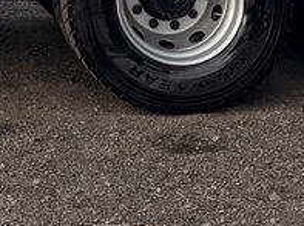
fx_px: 1218
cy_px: -234
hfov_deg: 13.9
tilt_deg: +0.8
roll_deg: -0.1
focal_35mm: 139
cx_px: -47
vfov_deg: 9.8
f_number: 1.78
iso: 80
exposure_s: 1/1855
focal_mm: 6.76
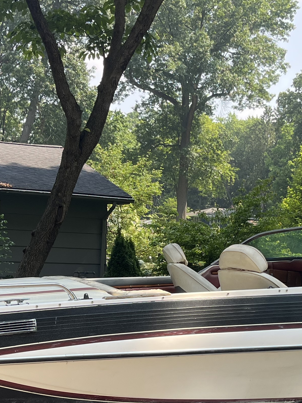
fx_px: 768
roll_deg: -1.8
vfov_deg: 28.8
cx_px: 218
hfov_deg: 22.1
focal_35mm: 66
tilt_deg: -4.3
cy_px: 315
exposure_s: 1/631
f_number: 1.6
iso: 50
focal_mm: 5.1
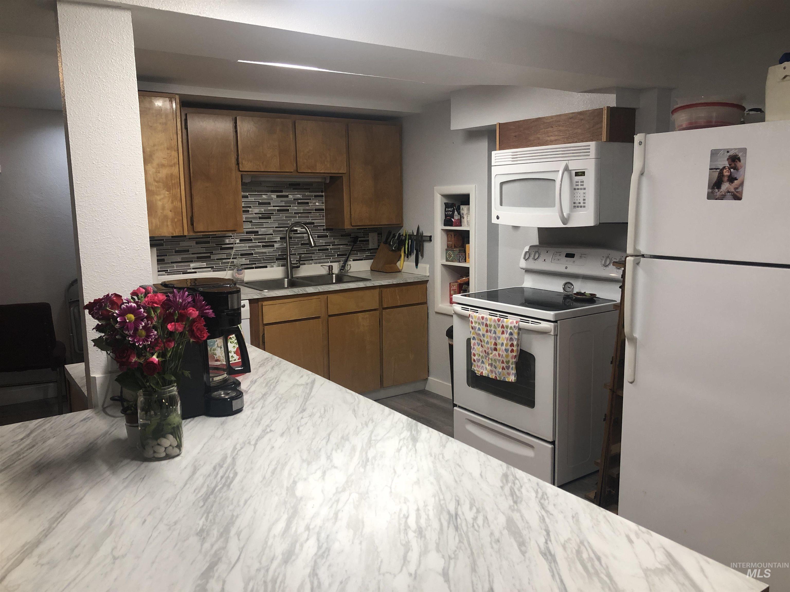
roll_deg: +0.2
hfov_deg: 63.4
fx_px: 639
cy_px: 296
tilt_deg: -9.2
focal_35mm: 28
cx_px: 395
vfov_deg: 49.7
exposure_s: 1/30
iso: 32
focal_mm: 3.99
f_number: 1.8
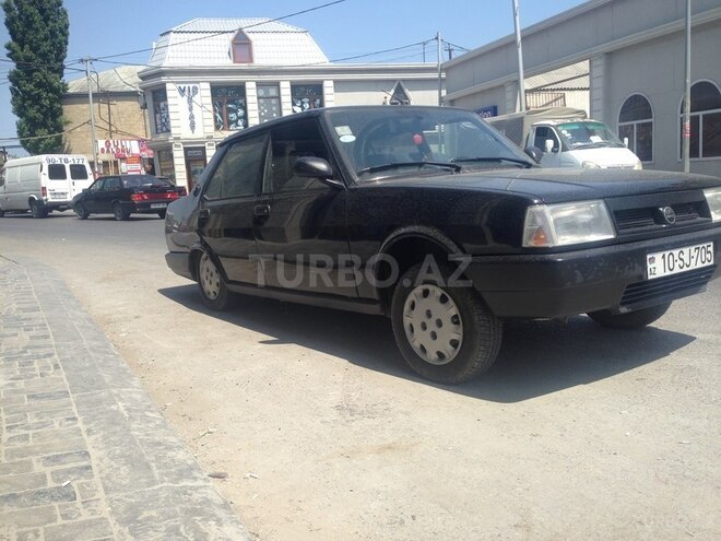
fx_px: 687
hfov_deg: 55.4
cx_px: 360
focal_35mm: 33
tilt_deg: -8.7
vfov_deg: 42.9
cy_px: 270
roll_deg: -0.4
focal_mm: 4.12
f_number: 2.4
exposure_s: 1/1063
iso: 50
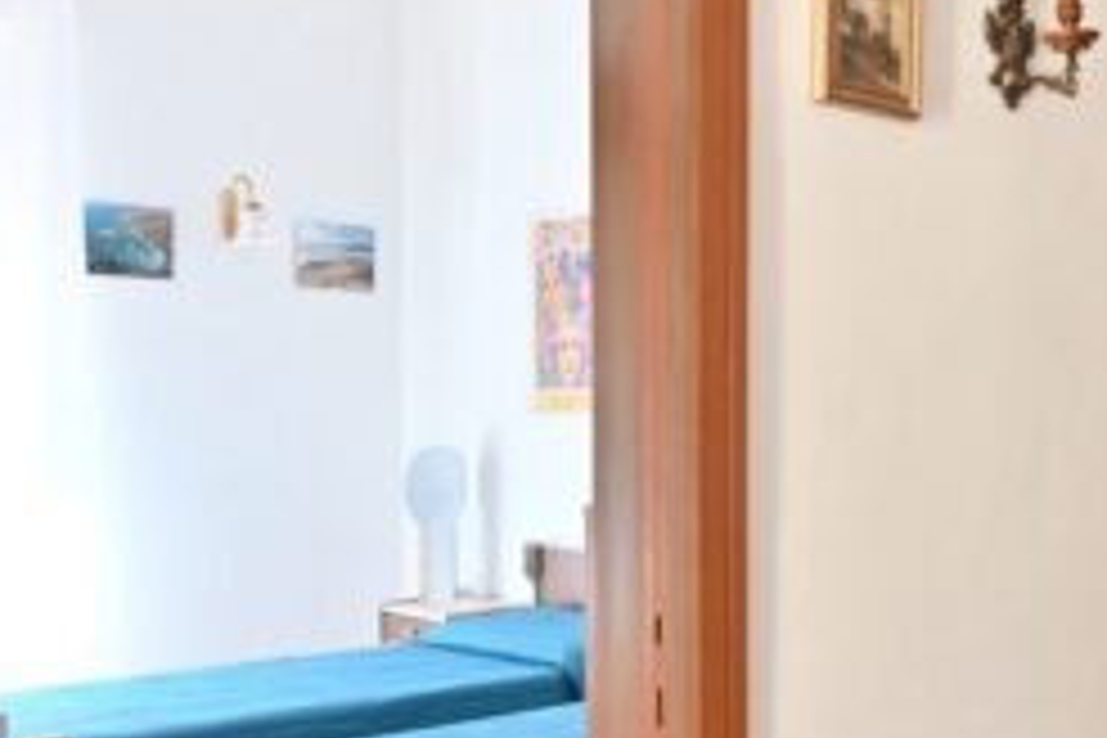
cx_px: 1030
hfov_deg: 36.7
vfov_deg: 26.9
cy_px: 448
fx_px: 1537
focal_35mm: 50
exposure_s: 1/30
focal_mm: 16
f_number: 6.3
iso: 2000
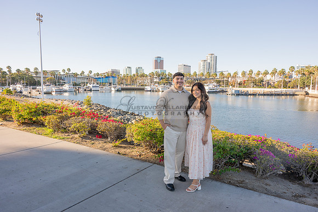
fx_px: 212
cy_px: 106
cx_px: 159
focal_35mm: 24
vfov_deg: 53.2
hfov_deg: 73.7
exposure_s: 1/160
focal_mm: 24
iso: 200
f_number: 9
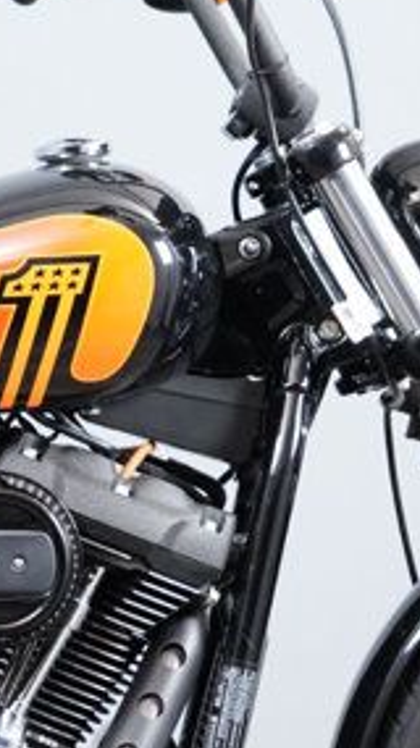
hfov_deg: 5.4
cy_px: 521
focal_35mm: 222
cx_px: -160
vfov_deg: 9.7
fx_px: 4402
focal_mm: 59
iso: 2000
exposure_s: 1/125
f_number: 4
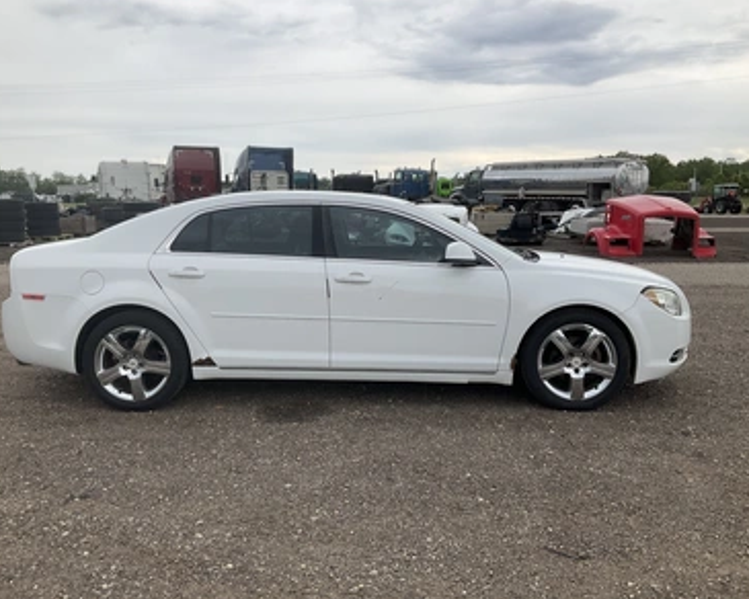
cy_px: 297
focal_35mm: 31
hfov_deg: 57.2
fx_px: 687
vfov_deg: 47.1
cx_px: 363
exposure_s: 1/1912
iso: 25
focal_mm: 3
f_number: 1.8
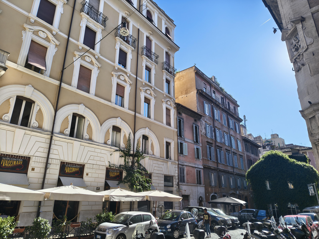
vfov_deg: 56.8
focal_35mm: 24
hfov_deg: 71.6
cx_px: 160
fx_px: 221
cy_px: 120
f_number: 1.8
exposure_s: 1/497
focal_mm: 5.56
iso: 100
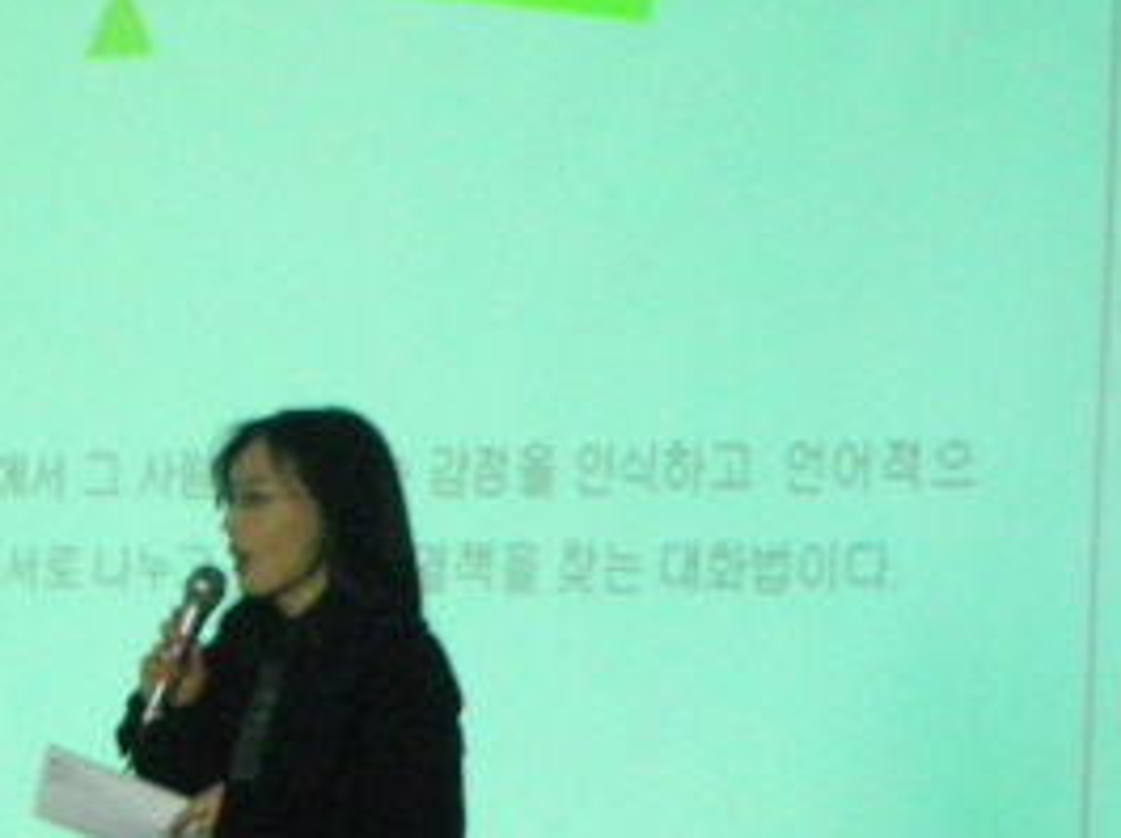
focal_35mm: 209
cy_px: 870
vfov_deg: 7.1
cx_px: -93
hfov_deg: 9.4
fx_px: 6759
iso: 800
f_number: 4.6
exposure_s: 1/8
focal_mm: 13.9
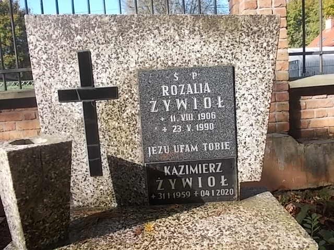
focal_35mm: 28
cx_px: 167
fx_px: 270
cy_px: 125
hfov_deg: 63.4
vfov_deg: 49.7
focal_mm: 4
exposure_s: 1/320
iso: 80
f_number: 2.7
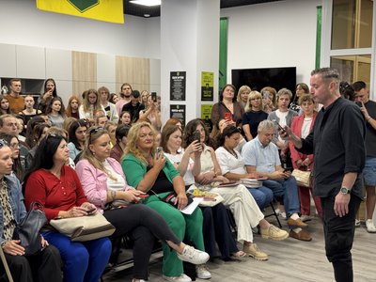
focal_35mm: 48
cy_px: 141
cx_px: 188
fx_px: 521
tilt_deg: -5.2
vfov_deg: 30.3
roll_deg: -0.7
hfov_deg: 39.7
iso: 100
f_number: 1.78
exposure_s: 1/50
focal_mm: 6.76
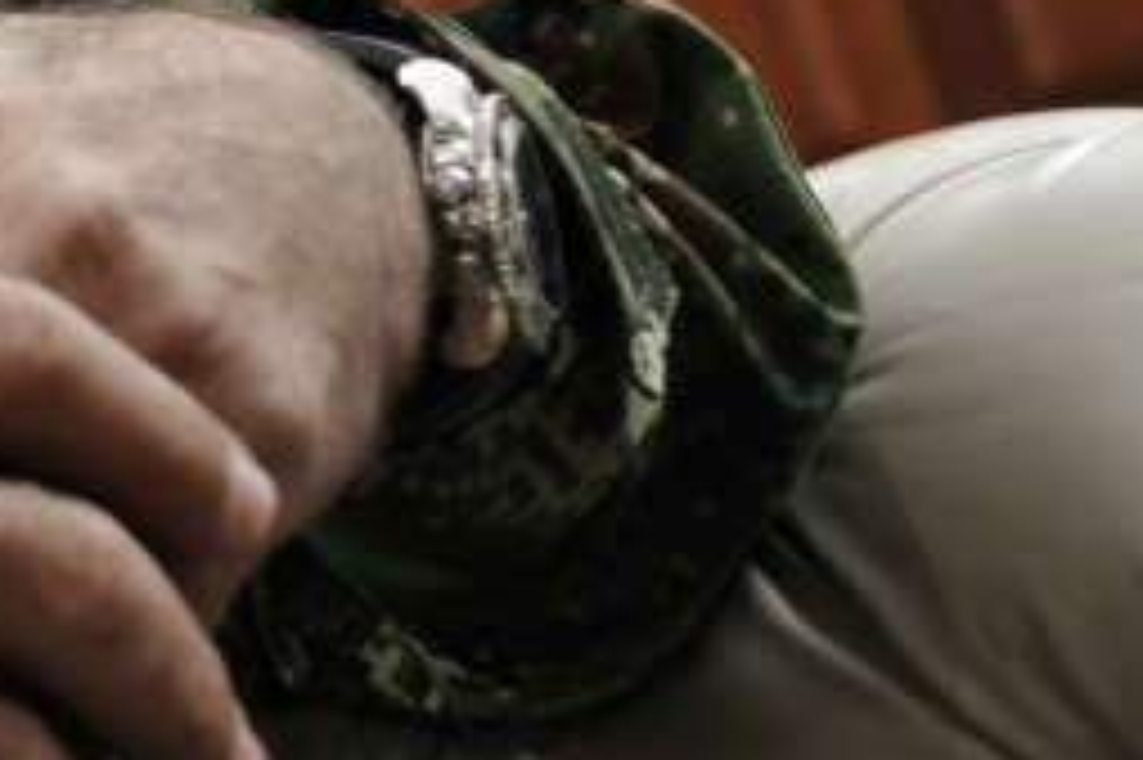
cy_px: -133
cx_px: -842
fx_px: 3680
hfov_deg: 15.5
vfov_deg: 11.6
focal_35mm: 116
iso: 640
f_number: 3.2
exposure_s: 1/60
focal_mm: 20
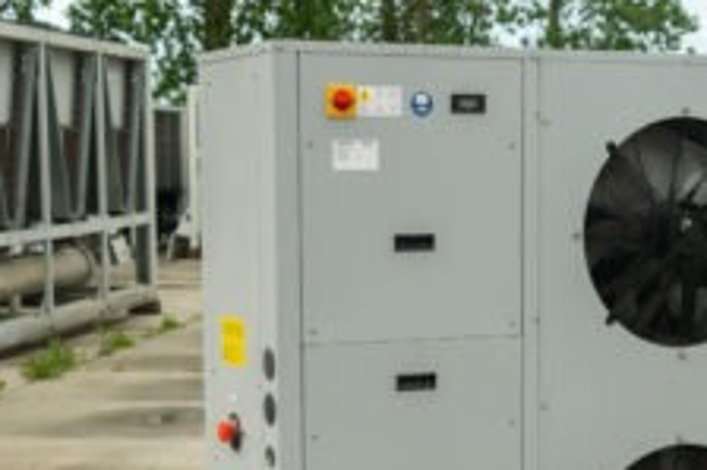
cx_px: 496
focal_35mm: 85
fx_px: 1668
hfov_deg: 23.8
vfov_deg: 15.9
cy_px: 405
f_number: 4
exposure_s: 1/250
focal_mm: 38
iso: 250
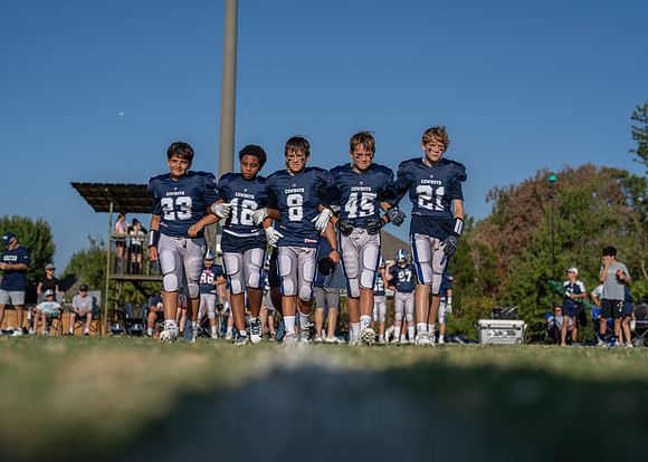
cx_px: 324
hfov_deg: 37.2
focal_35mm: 52
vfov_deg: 27.0
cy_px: 231
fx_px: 964
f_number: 2.2
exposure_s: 1/5000
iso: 100
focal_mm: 50
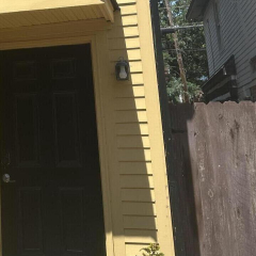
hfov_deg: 27.3
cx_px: -6
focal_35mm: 59
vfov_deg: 27.9
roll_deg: +2.2
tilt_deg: +12.9
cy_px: 23
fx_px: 494
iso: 80
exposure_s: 1/4348
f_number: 1.78
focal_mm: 6.86
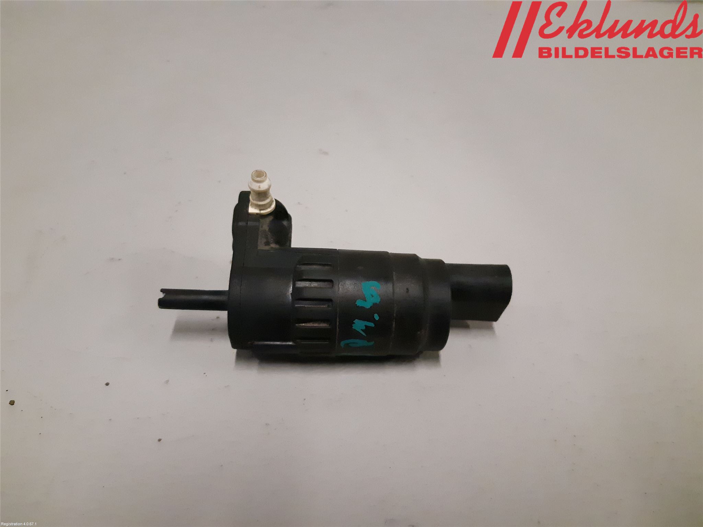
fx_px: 528
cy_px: 264
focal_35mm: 26
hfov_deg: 67.3
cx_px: 352
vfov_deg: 53.1
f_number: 1.7
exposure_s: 1/328
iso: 800
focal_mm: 3.93
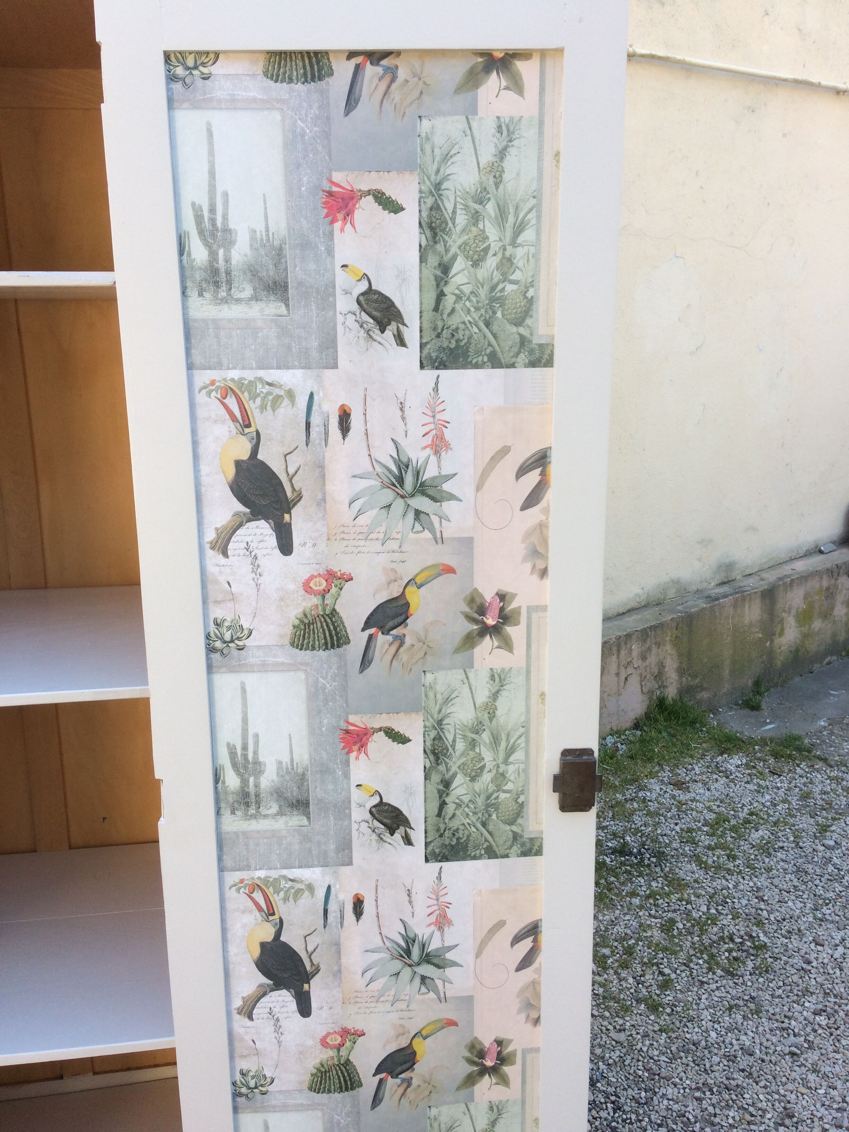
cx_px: 424
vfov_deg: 61.7
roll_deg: +2.3
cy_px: 566
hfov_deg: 48.2
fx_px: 948
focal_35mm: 29
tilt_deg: -13.5
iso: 32
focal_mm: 4.15
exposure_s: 1/208
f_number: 2.2
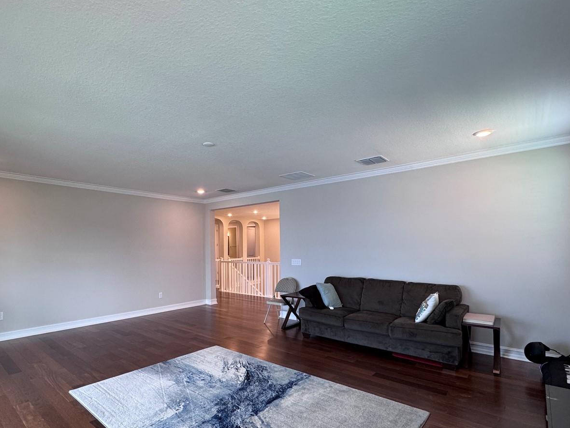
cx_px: 239
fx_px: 313
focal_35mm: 19
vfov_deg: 68.3
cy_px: 247
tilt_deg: -0.7
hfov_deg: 84.0
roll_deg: +0.3
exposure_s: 1/120
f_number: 2.2
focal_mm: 2.22
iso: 200
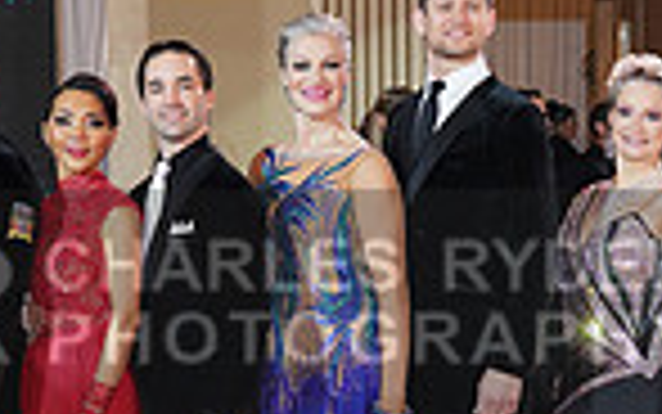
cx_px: 261
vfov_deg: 10.8
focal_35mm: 121
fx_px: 2184
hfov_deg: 17.2
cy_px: 308
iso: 1600
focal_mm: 30
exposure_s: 1/200
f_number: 5.6
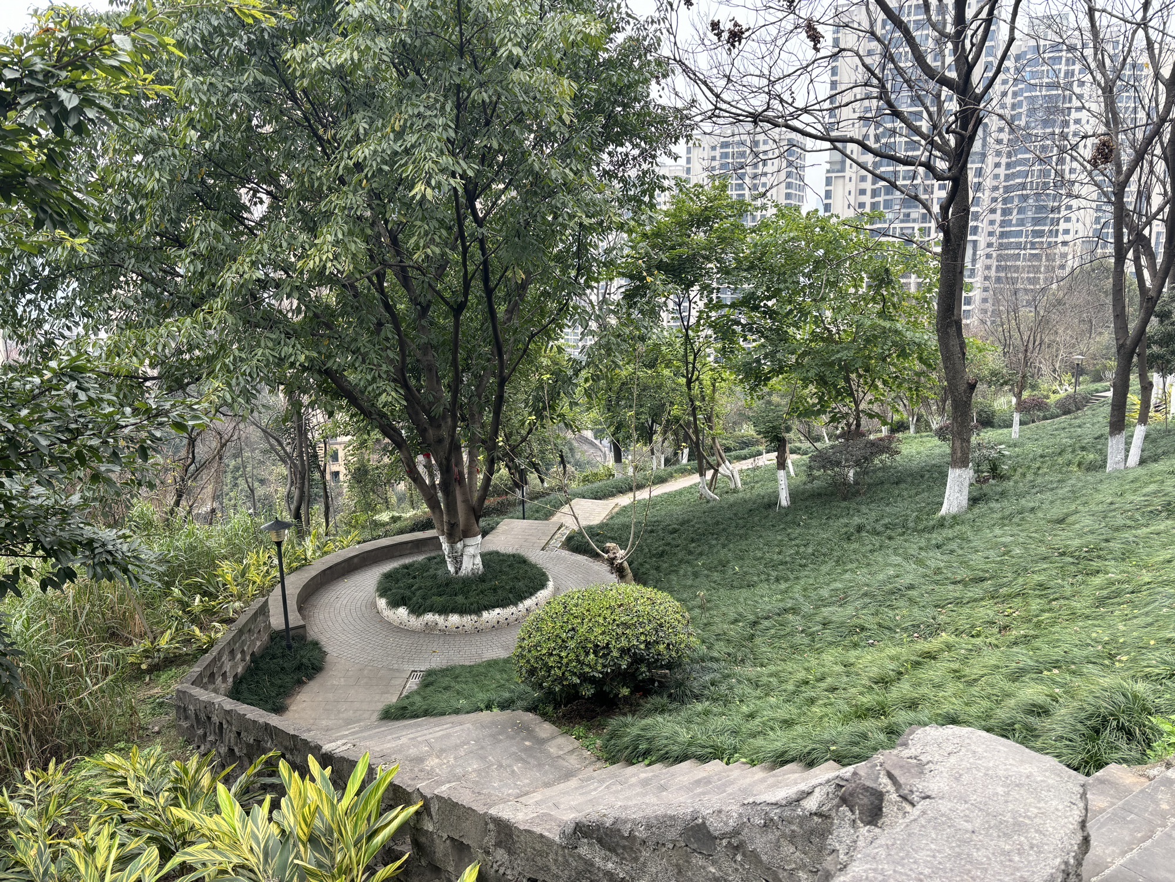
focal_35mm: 26
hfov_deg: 67.3
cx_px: 588
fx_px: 883
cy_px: 441
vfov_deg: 53.1
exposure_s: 1/143
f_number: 1.6
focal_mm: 5.96
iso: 40
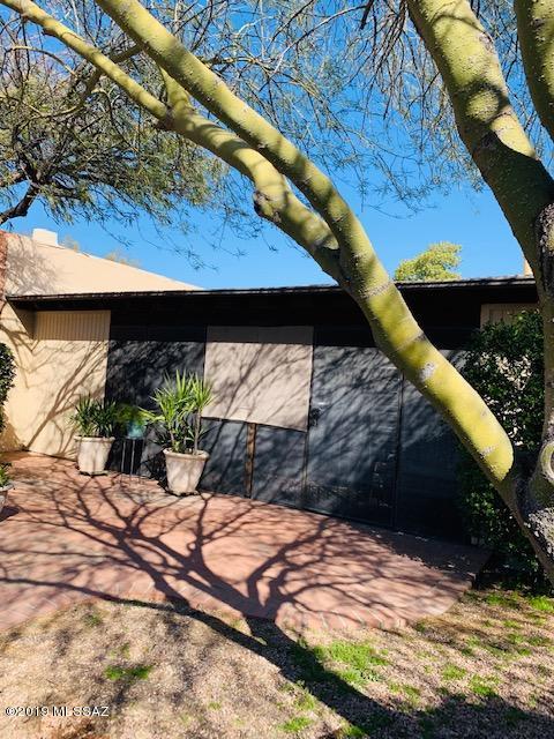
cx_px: 277
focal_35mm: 26
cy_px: 370
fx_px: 555
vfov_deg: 67.3
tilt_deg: +3.0
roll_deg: -3.7
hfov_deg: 53.1
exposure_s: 1/1100
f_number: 1.8
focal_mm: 4.25
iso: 25
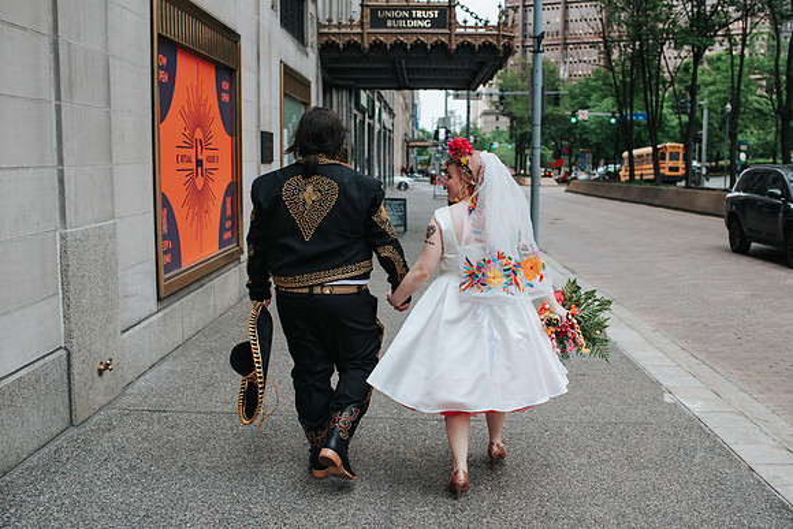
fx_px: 861
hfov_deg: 49.4
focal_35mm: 39
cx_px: 436
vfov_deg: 34.2
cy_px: 264
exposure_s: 1/1250
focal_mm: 35
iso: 450
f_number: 3.5
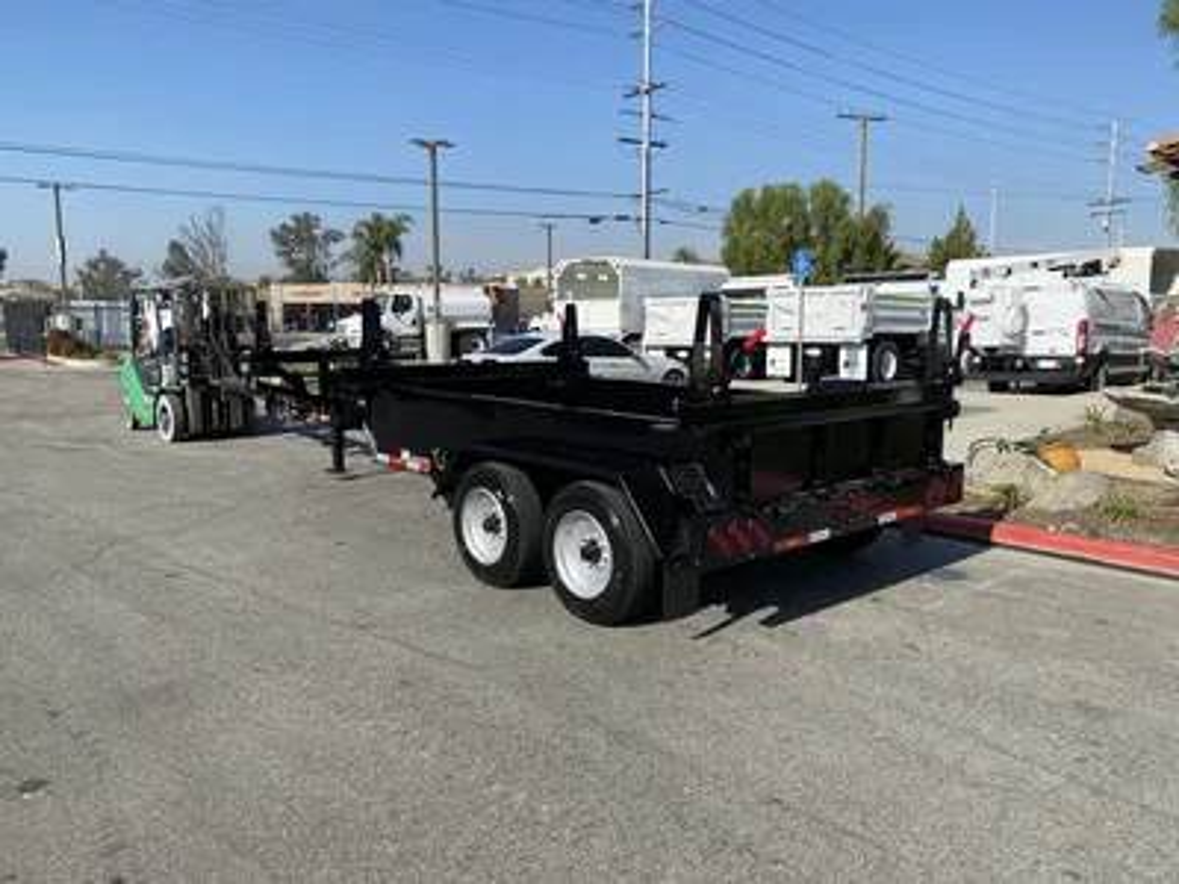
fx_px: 886
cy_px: 442
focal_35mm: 26
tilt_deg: -8.2
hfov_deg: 67.3
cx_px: 590
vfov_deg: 53.1
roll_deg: -0.7
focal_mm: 4.25
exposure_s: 1/2817
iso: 32
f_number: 1.8
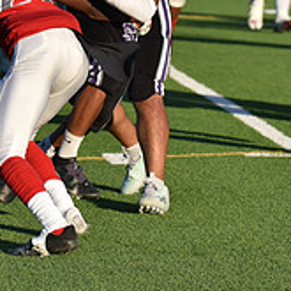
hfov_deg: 3.9
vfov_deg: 3.9
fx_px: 4251
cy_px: 20
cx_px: 88
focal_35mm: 447
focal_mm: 150
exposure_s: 1/4000
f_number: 5.6
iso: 800
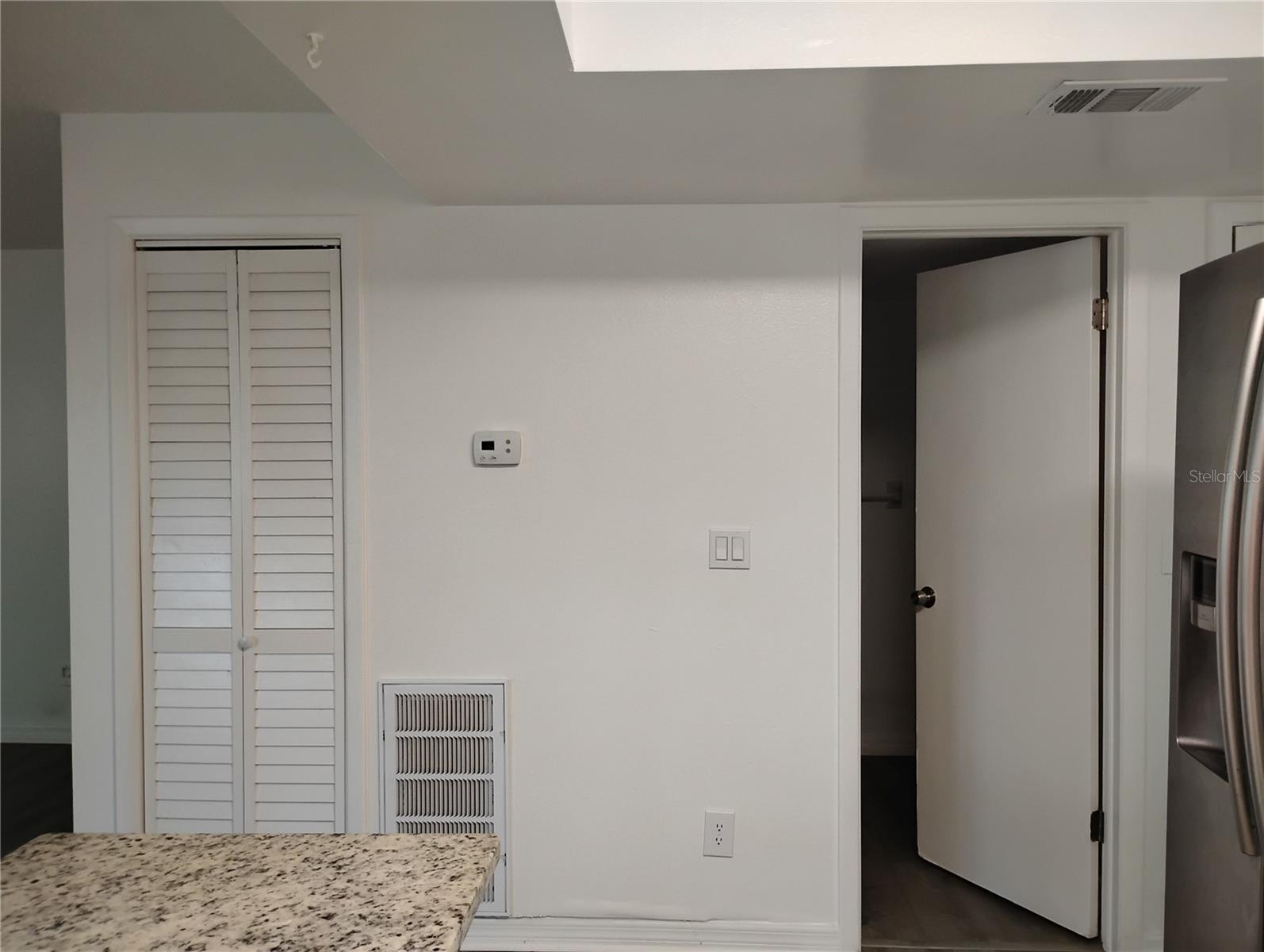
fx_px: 1024
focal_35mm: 28
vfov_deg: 49.9
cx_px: 632
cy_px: 476
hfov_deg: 63.4
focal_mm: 4.26
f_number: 1.8
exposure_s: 1/60
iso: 863
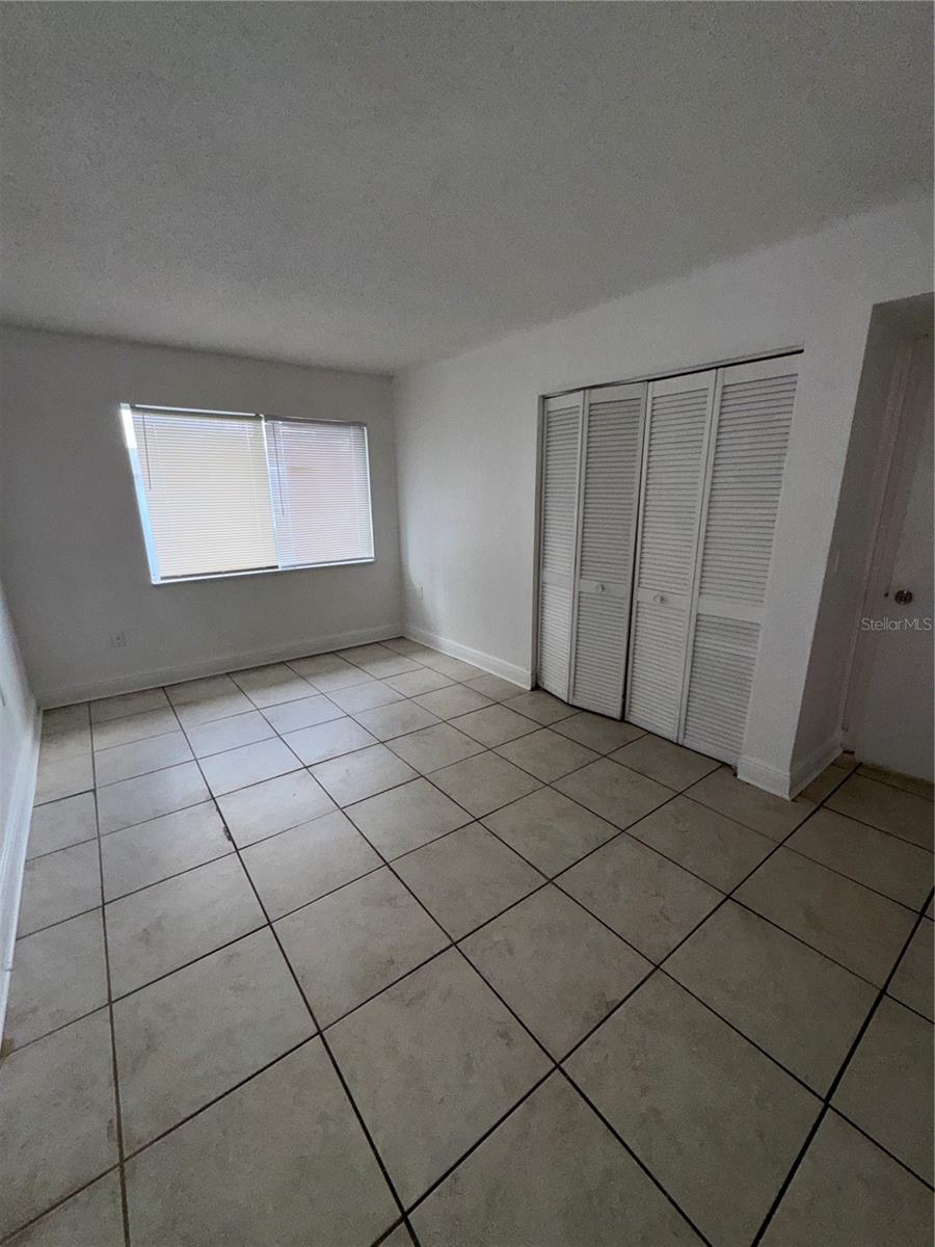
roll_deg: +0.9
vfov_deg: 102.1
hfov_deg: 85.7
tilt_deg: -14.3
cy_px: 624
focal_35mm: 14
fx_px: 504
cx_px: 468
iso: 64
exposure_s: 1/122
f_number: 2.2
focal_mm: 2.22
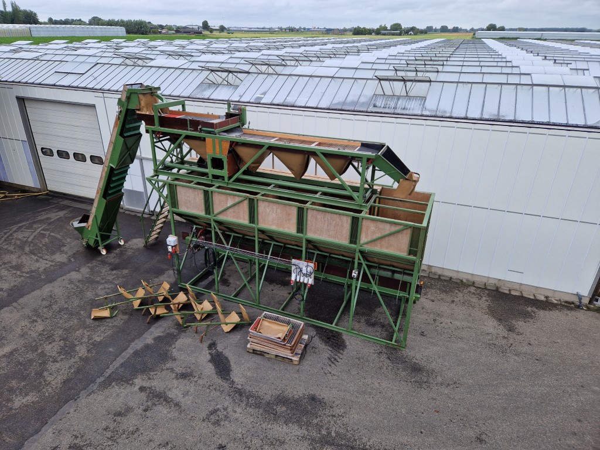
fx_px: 399
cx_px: 300
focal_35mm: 23
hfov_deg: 73.9
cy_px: 225
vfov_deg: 58.9
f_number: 1.8
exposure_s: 1/211
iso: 50
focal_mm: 5.4
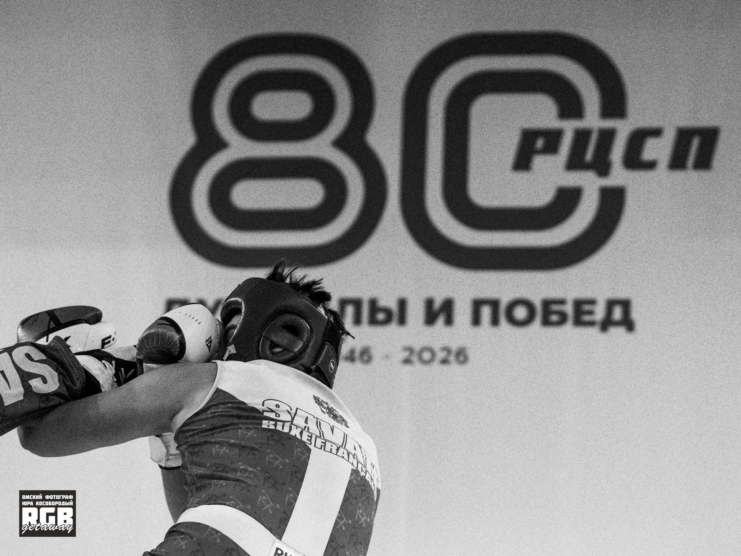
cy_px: 408
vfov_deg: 14.3
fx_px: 2208
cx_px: 305
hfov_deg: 19.0
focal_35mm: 103
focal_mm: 56
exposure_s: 1/1250
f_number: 2.8
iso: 2000
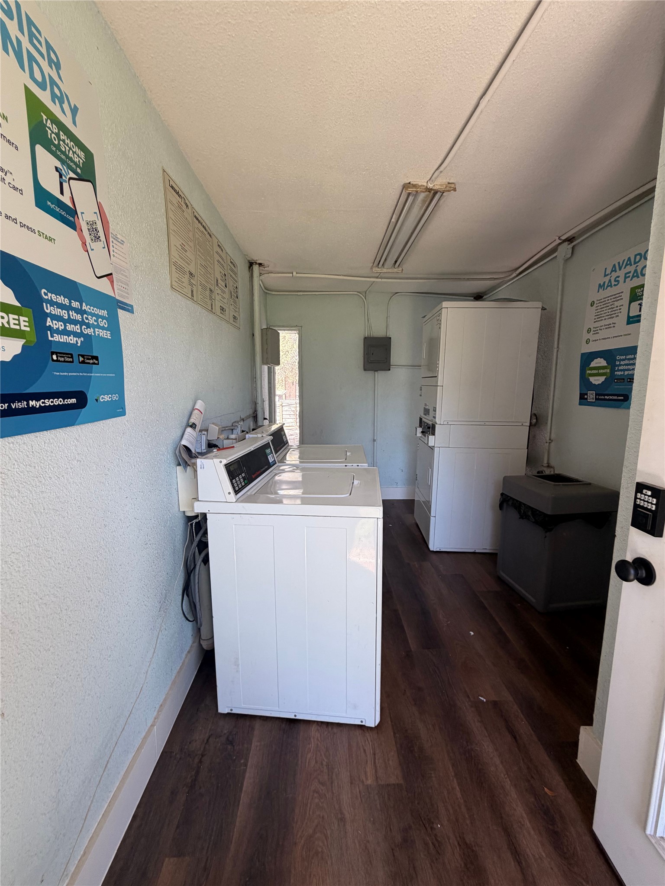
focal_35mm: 14
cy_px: 443
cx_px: 332
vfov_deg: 102.1
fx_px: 359
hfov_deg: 85.7
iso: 100
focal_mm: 2.22
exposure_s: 1/121
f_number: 2.2
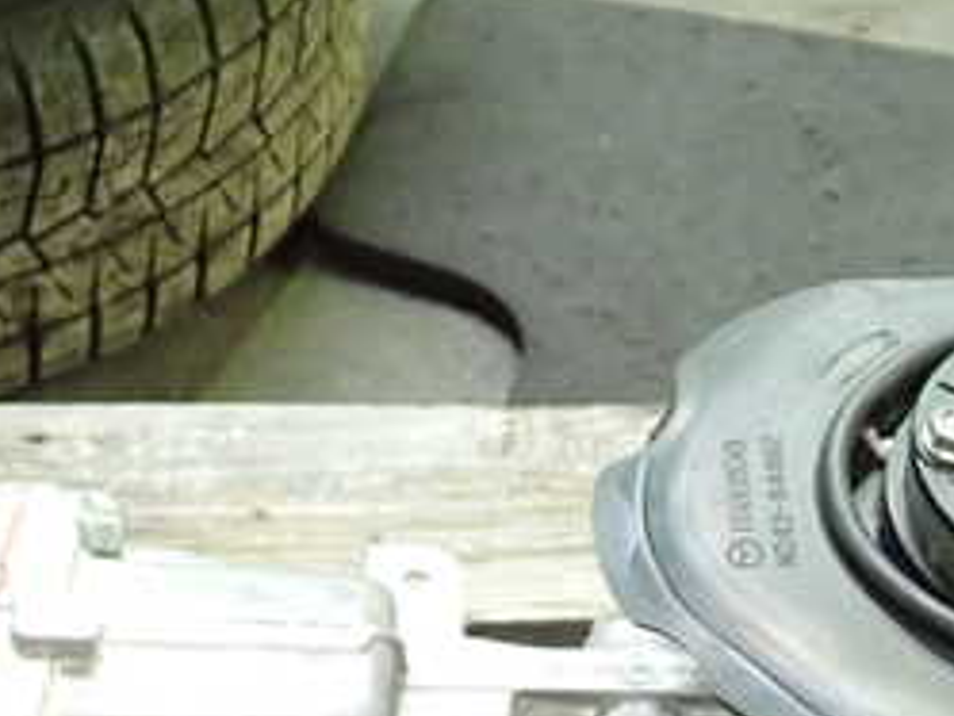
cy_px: 536
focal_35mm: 77
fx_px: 2123
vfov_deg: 19.0
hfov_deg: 24.5
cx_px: 885
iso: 800
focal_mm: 5.79
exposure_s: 1/30
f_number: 2.4
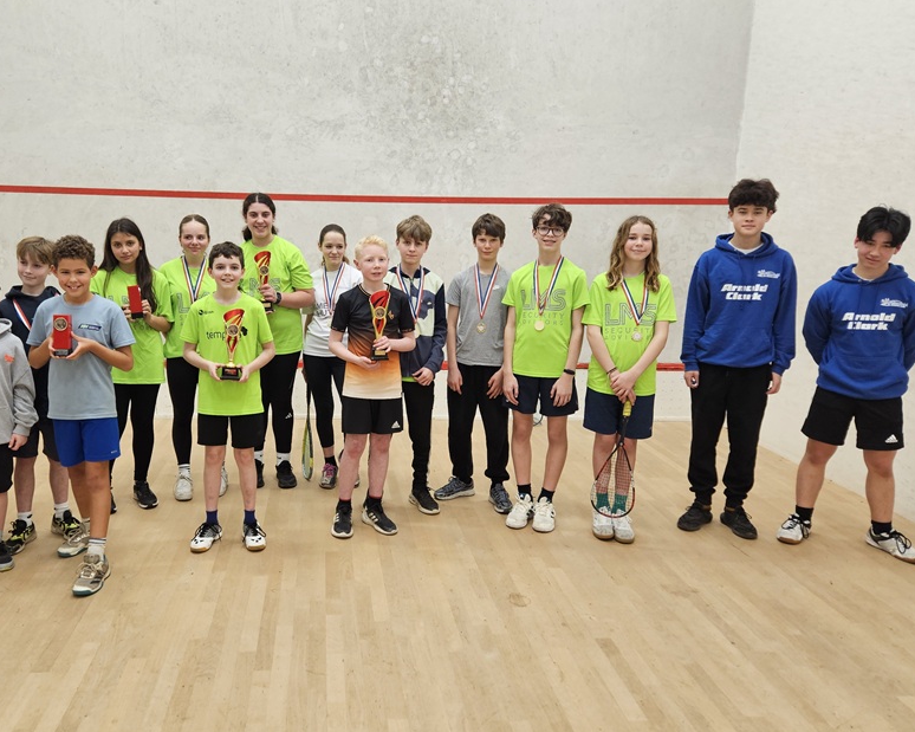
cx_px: 369
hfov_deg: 60.0
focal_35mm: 29
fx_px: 785
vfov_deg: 50.0
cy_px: 355
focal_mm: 5.4
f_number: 1.8
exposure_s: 1/100
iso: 160
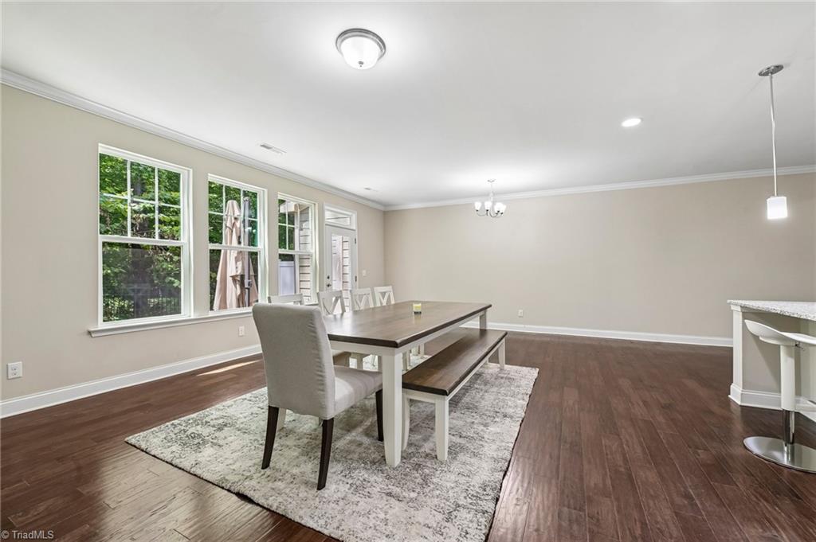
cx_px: 408
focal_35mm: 14
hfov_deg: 104.3
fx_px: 317
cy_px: 271
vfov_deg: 81.1
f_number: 9
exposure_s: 1/10
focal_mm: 14
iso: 200
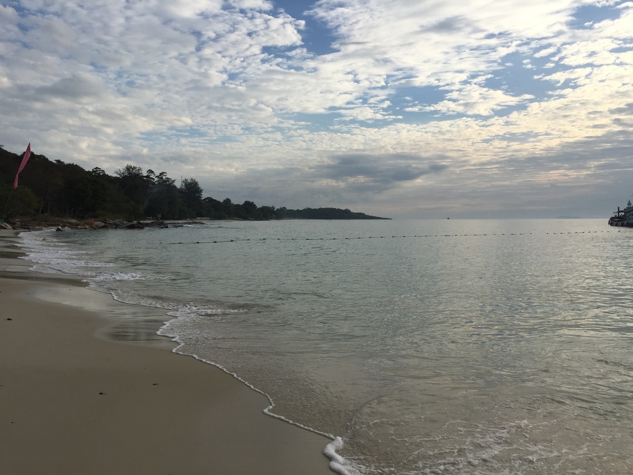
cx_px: 316
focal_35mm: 29
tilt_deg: -2.6
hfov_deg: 61.7
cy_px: 238
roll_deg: -0.9
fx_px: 530
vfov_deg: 48.2
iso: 32
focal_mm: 4.15
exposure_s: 1/2639
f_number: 2.2
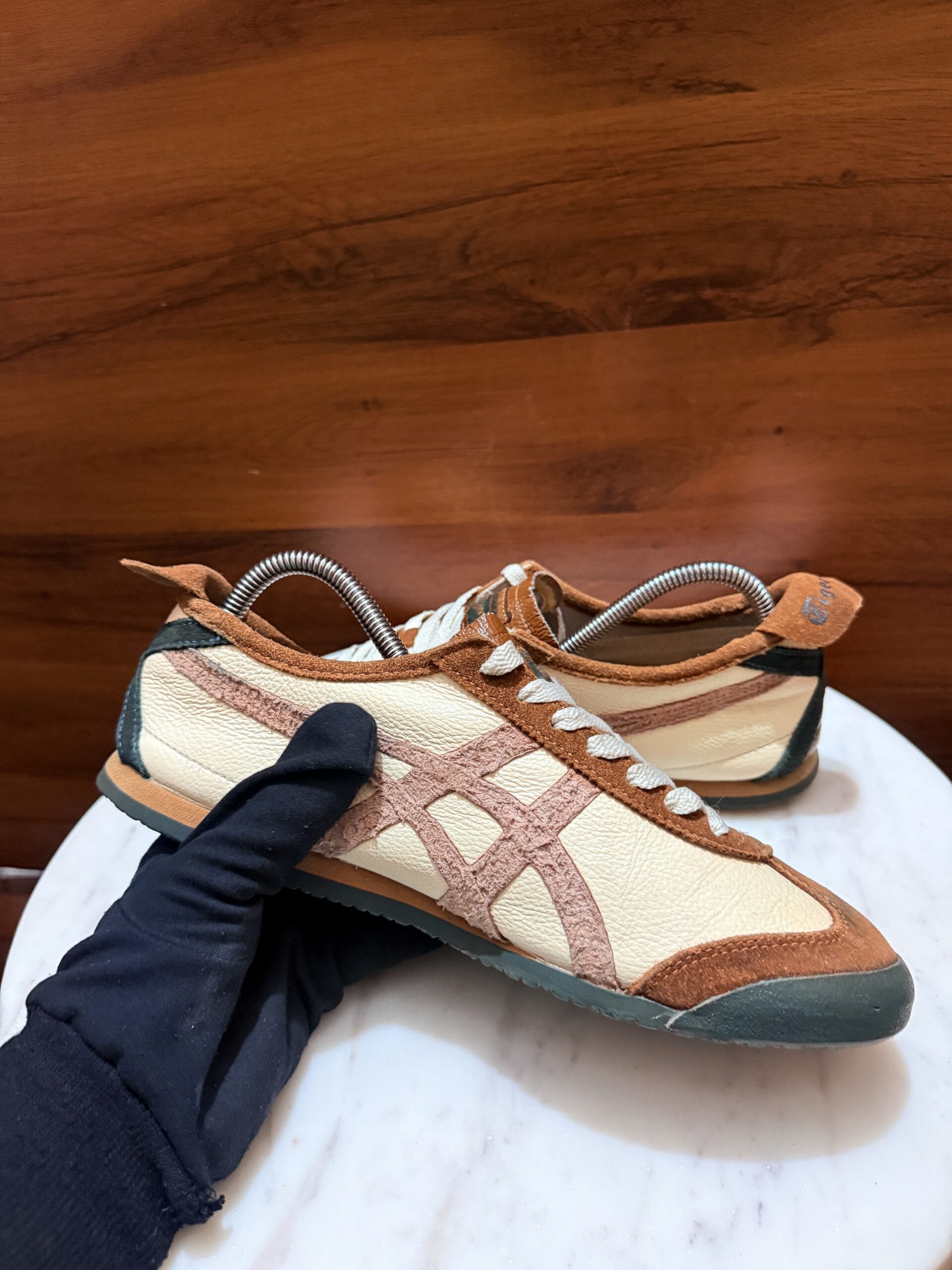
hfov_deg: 56.8
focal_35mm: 24
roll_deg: +7.1
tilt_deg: -29.4
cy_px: 635
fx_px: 880
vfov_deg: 71.6
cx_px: 476
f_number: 1.78
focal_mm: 6.76
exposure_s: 1/50
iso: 800
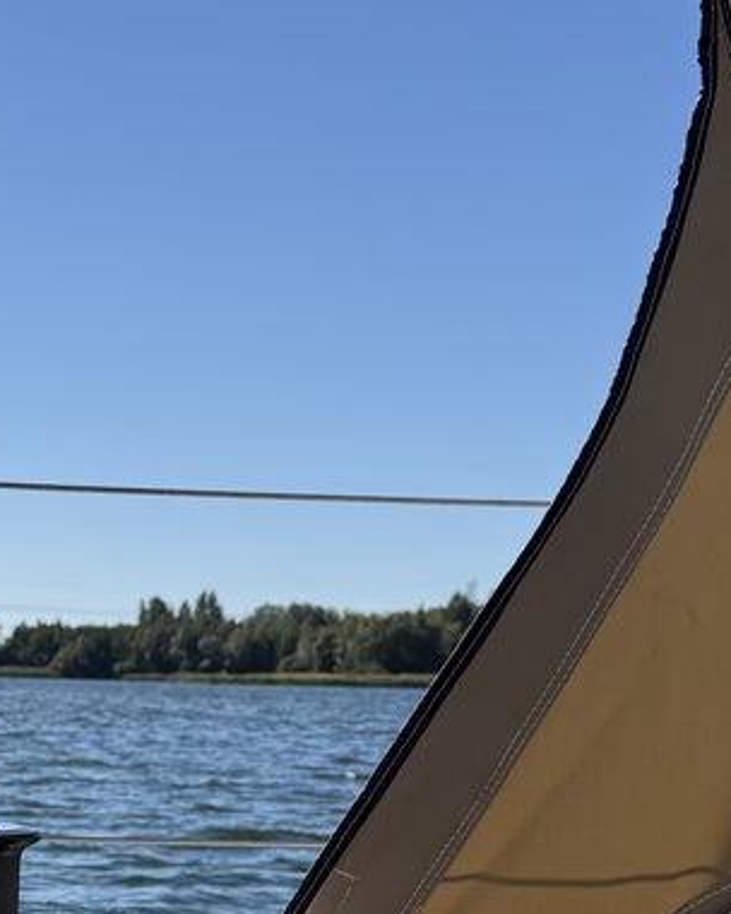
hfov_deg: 20.0
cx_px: -12
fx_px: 2001
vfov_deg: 24.5
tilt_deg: -7.4
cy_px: 924
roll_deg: -1.4
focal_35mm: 74
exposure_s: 1/5714
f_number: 1.78
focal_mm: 6.76
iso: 80
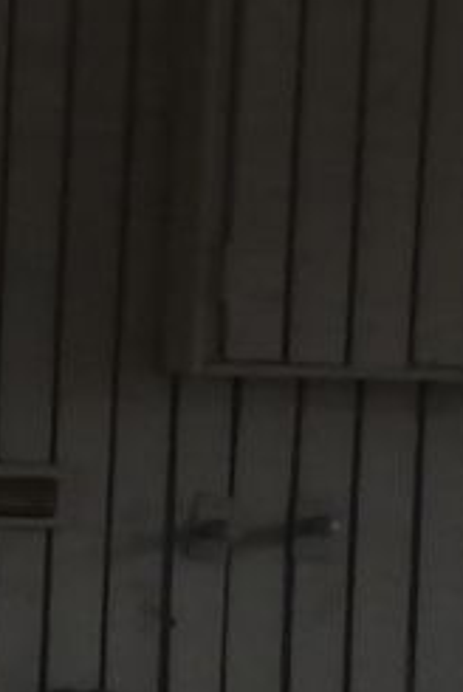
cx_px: -2160
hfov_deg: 3.7
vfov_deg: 6.2
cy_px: 475
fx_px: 6348
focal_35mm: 330
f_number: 4.5
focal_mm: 6.8
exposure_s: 1/160
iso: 80
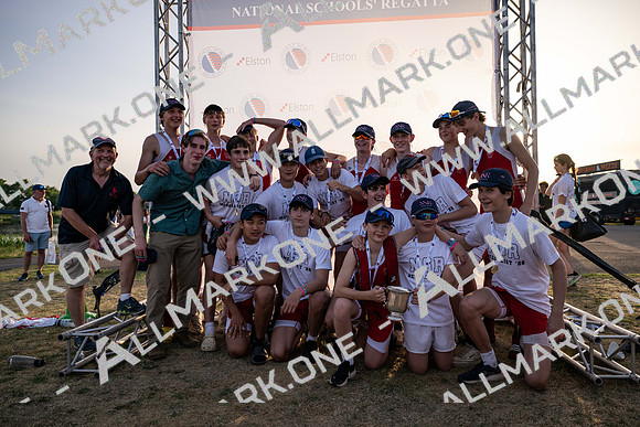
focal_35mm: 26
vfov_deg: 49.6
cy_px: 214
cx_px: 320
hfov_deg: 69.4
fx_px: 462
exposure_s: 1/1000
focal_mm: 26
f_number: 2.8
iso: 64
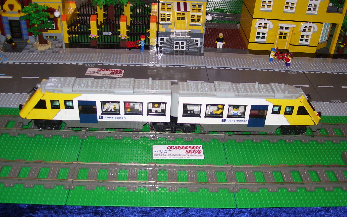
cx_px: 171
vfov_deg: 32.8
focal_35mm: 39
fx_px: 369
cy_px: 116
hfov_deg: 50.4
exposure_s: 1/60
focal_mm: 6
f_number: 2.7
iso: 80
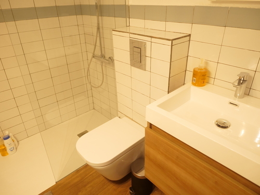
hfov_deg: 71.6
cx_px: 130
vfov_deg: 56.8
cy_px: 98
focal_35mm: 24
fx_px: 180
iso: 1250
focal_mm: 12
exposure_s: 1/125
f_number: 2.8
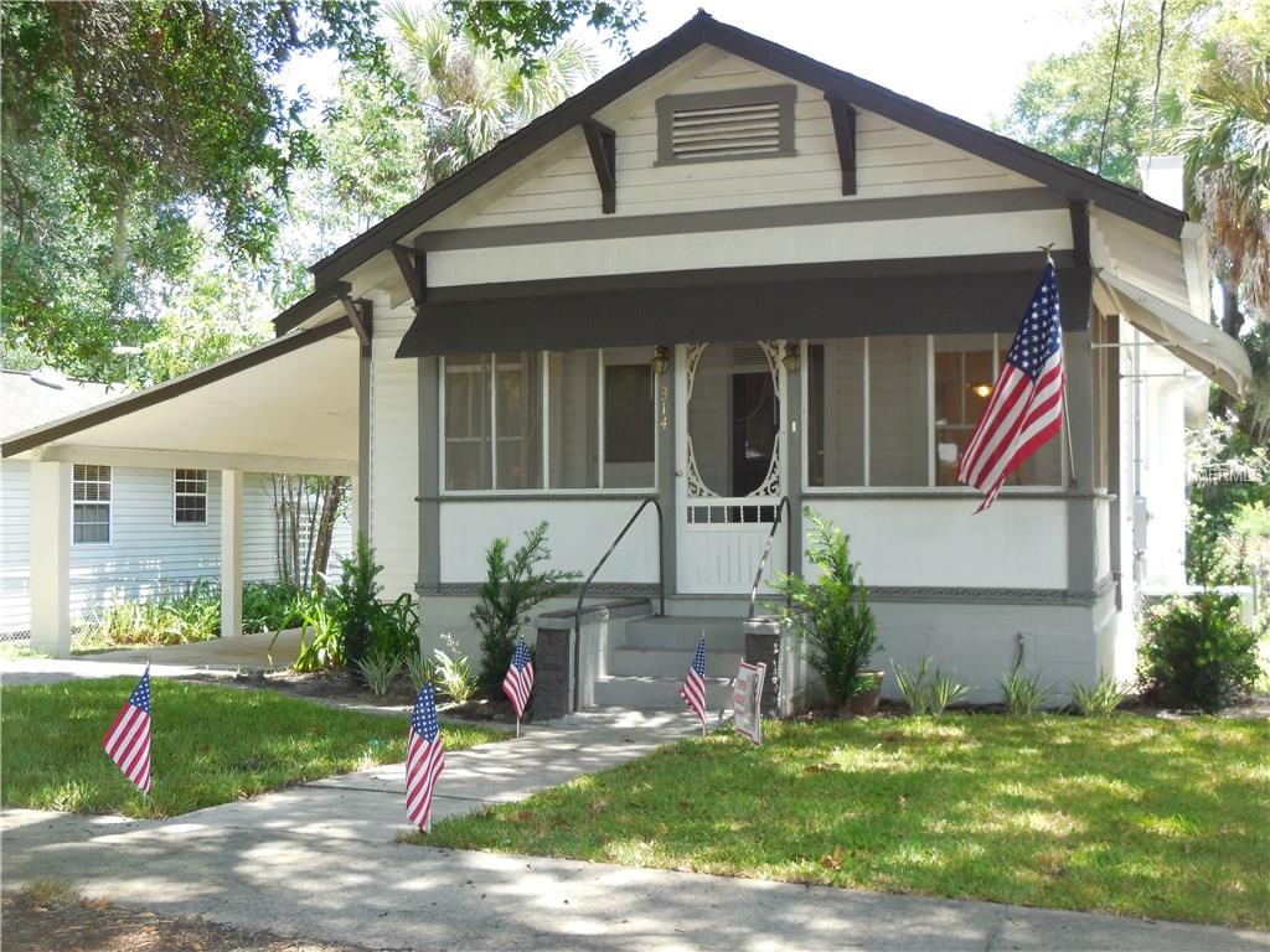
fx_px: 1688
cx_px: 635
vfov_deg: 31.5
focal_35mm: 46
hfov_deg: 41.2
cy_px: 476
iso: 125
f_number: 3.8
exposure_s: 1/125
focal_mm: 8.2
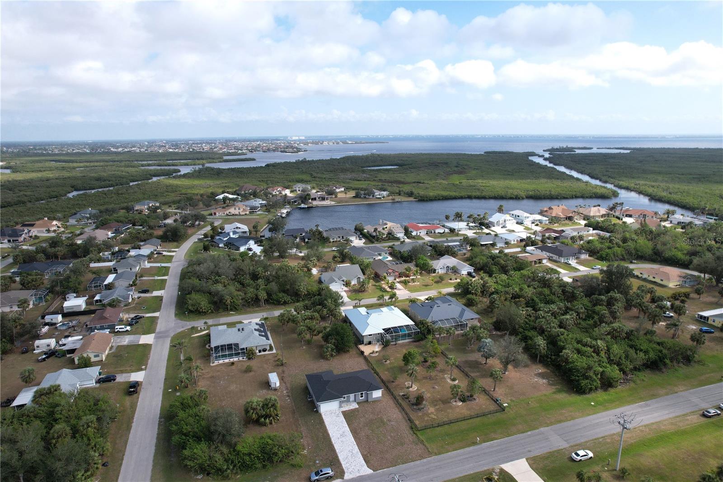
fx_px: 442
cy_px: 241
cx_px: 362
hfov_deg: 78.6
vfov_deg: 57.2
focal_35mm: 22
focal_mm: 8.38
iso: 100
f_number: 2.8
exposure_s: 1/2000
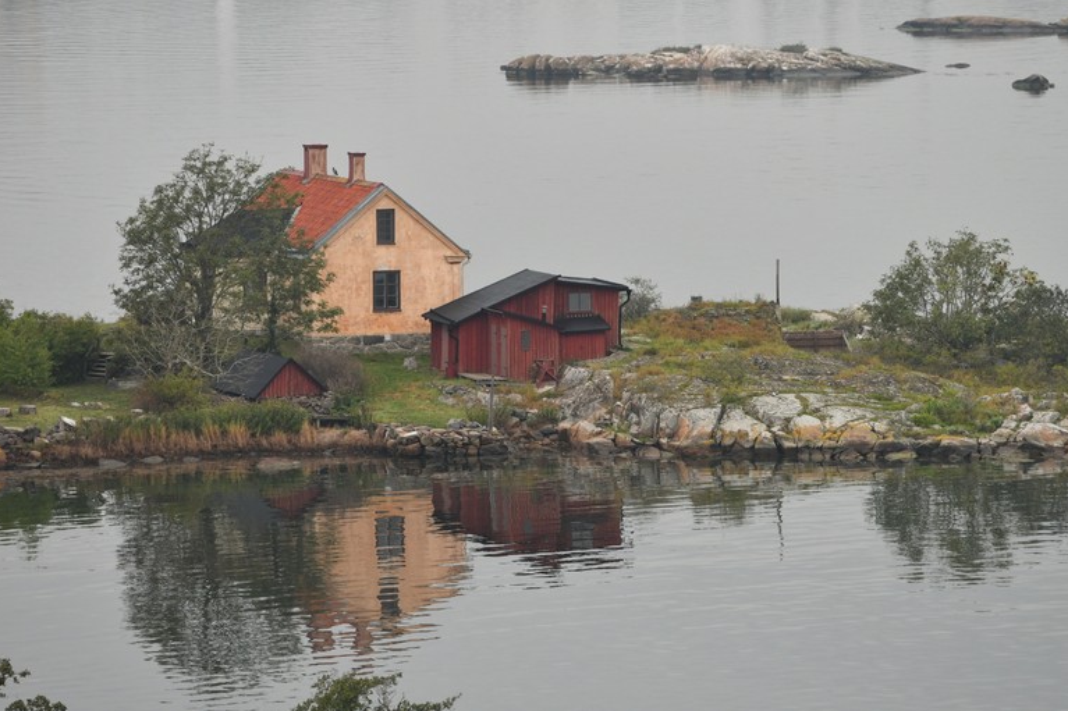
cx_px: 549
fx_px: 9283
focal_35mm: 313
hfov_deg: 6.6
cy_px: 344
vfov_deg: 4.4
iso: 320
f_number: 3.5
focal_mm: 200
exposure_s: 1/500
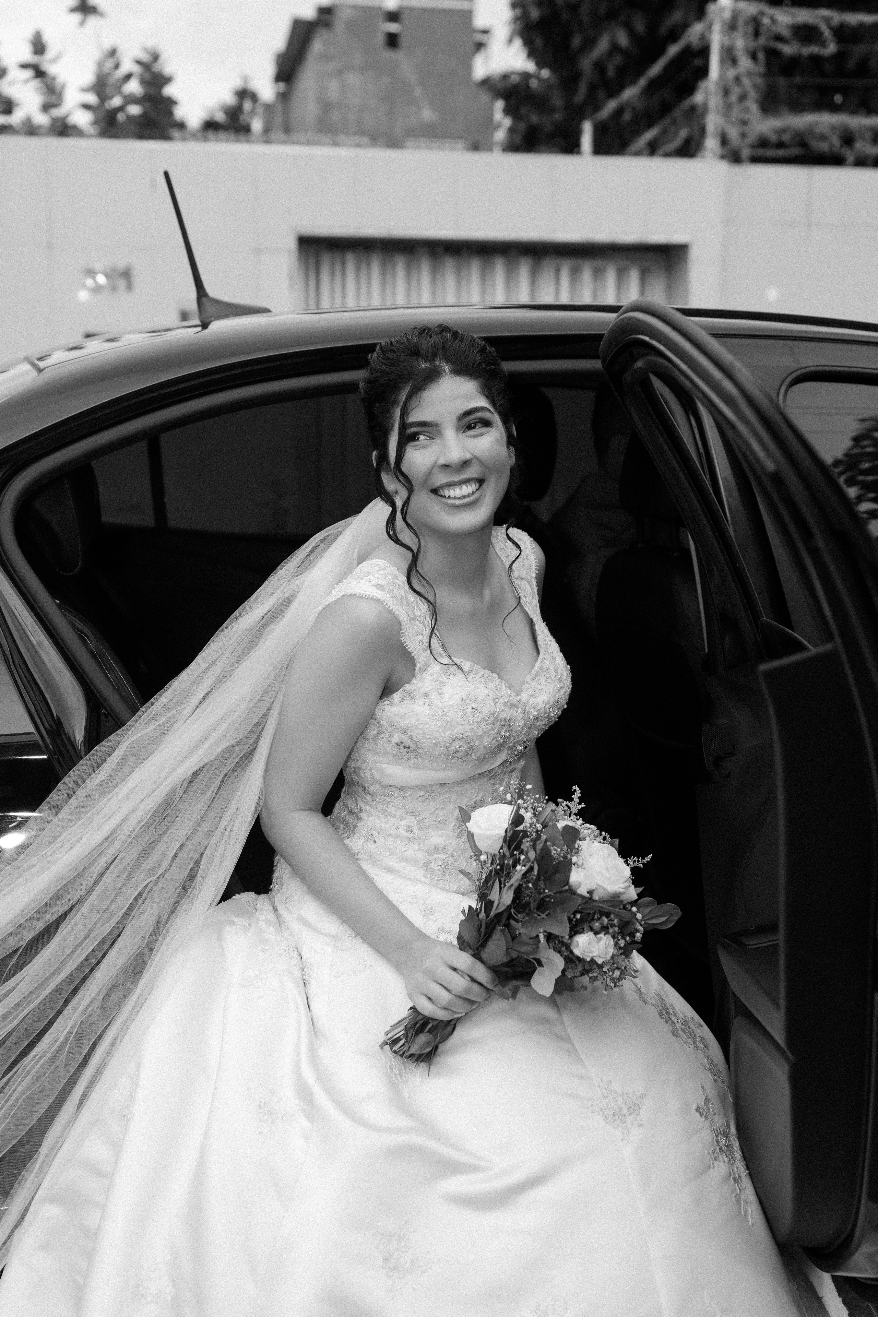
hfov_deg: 29.2
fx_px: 1683
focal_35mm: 46
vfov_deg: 42.7
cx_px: 439
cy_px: 658
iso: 800
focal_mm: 44
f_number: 4
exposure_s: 1/320
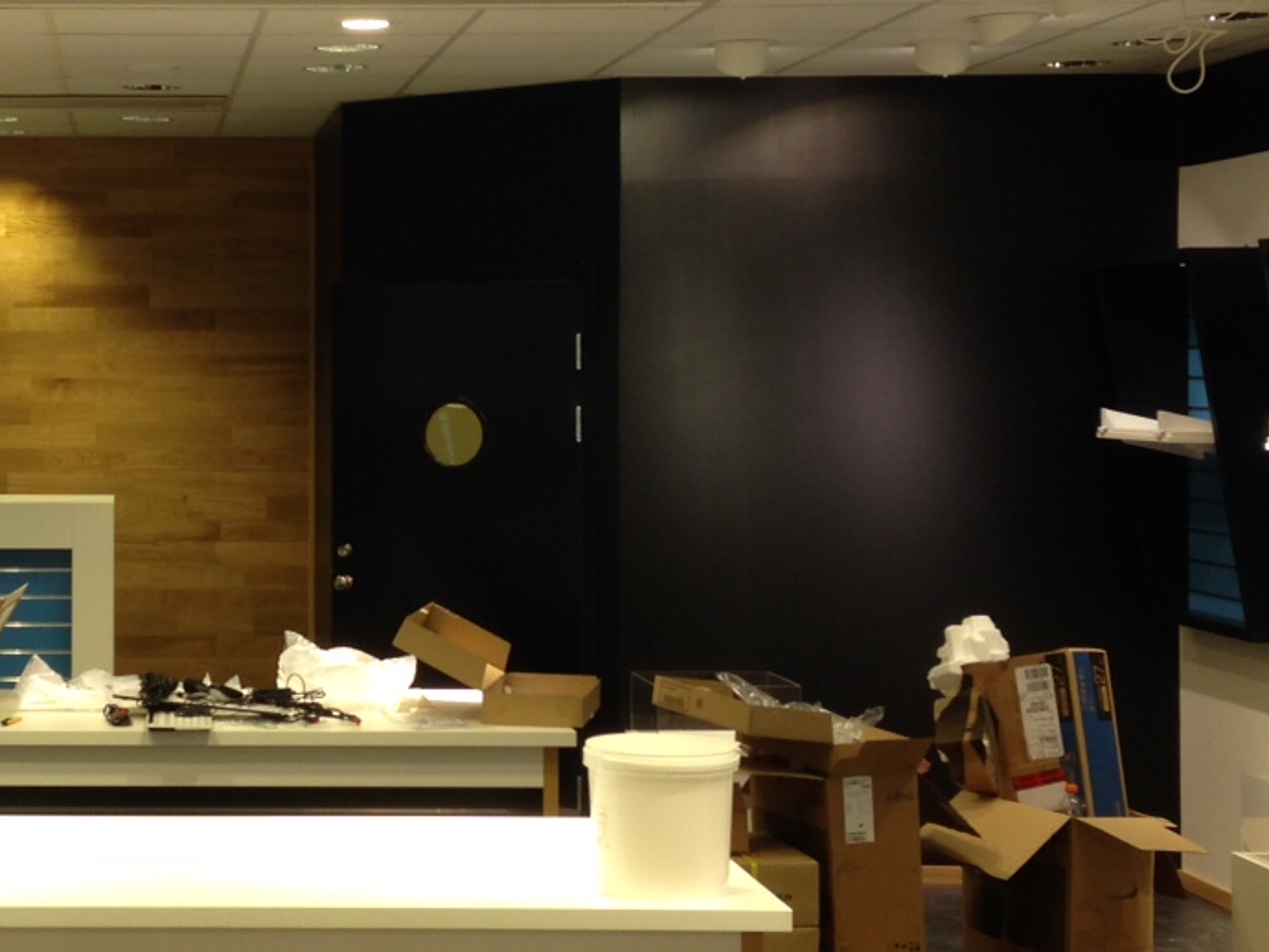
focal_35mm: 78
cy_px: 386
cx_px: 72
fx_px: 2860
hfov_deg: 24.1
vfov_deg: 18.9
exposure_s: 1/20
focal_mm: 4.12
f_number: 2.4
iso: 50
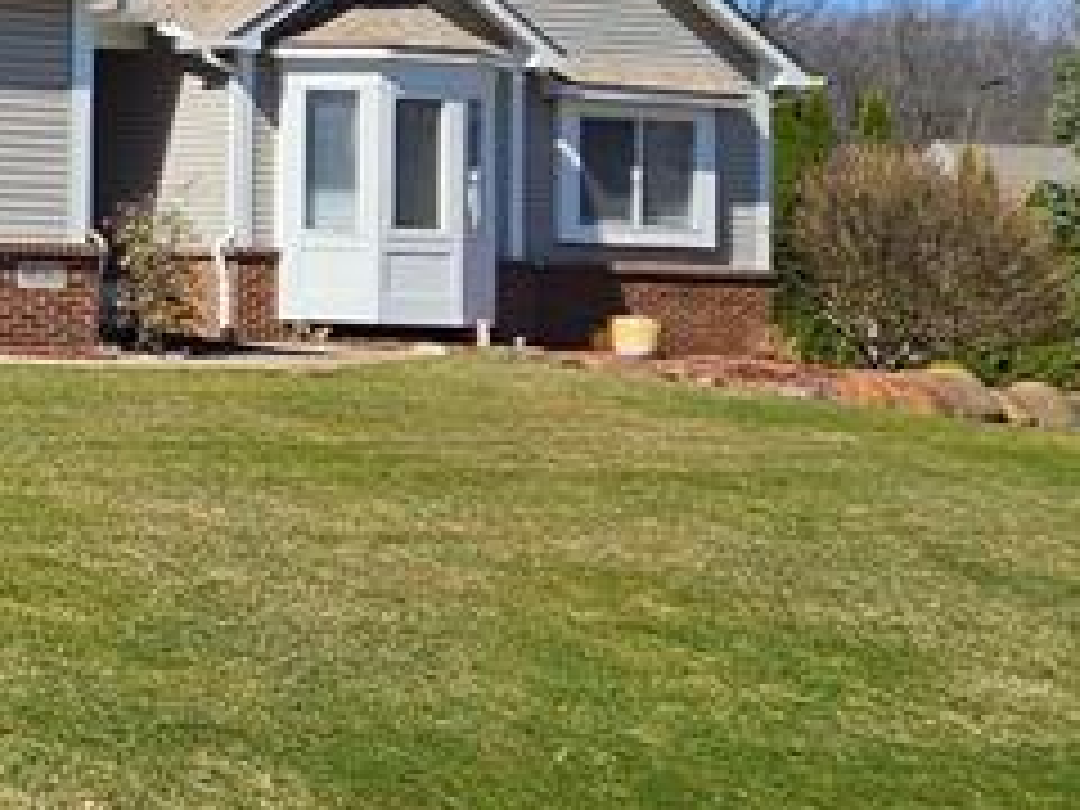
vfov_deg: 14.9
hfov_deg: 17.7
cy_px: 72
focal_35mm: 98
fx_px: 3058
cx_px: -603
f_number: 1.8
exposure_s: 1/2404
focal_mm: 5.4
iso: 25
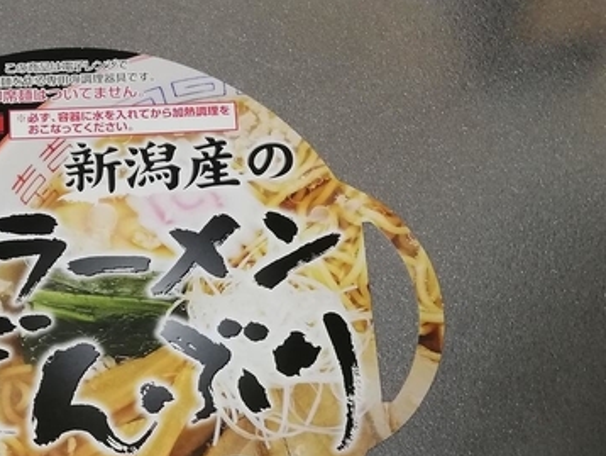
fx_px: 1261
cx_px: 139
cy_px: 325
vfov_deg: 20.3
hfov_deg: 26.6
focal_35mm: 72
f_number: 2.2
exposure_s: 1/30
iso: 320
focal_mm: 3.81
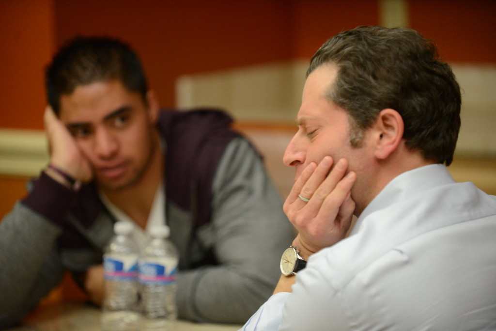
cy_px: 166
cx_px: 248
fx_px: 1860
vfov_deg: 10.2
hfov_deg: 15.2
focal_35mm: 135
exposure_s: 1/125
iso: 3200
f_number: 2.8
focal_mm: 135
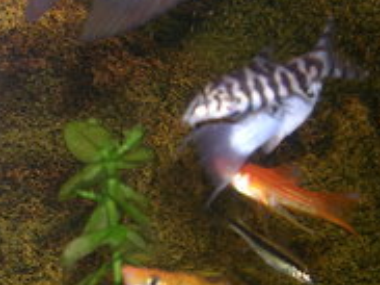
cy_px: 248
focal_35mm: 83
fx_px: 911
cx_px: 210
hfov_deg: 23.6
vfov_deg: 17.5
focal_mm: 5.8
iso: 50
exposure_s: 1/60.1
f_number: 2.8
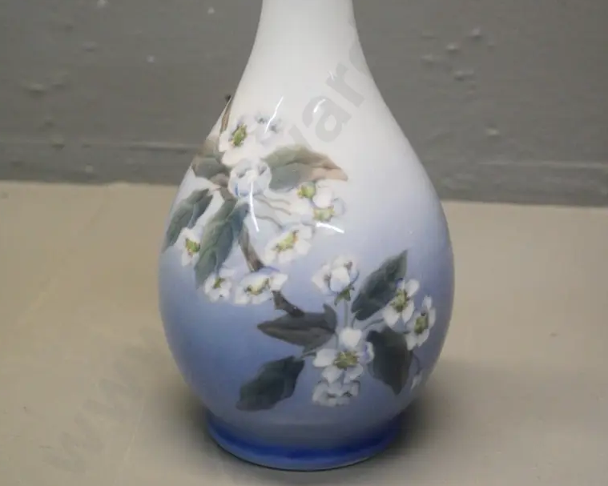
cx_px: 302
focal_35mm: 79
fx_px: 1421
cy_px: 147
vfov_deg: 19.3
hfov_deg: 24.1
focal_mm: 30
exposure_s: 1/250
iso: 3200
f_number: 5.6
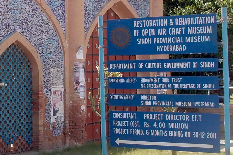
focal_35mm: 98
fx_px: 634
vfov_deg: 13.9
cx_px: -18
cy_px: 51
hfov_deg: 20.0
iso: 100
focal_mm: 6
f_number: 3.5
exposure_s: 1/640
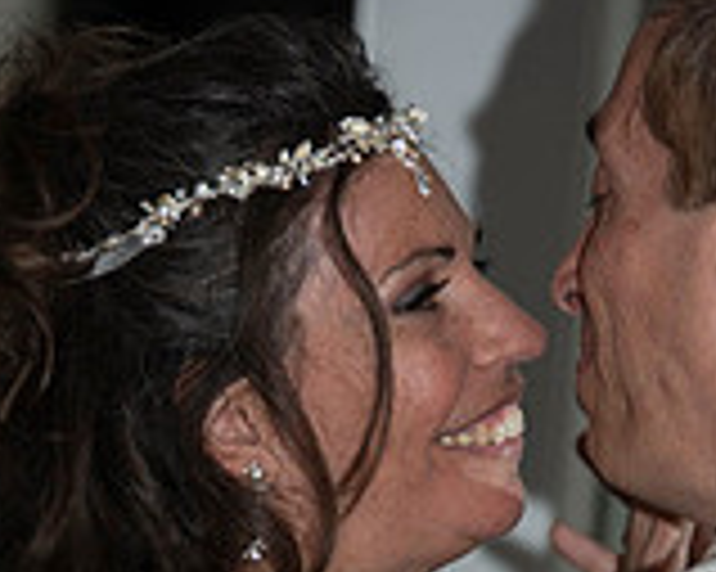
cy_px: 775
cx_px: 423
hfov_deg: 3.9
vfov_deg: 3.1
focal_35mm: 492
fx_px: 10419
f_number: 4.5
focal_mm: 185
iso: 100
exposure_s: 1/200
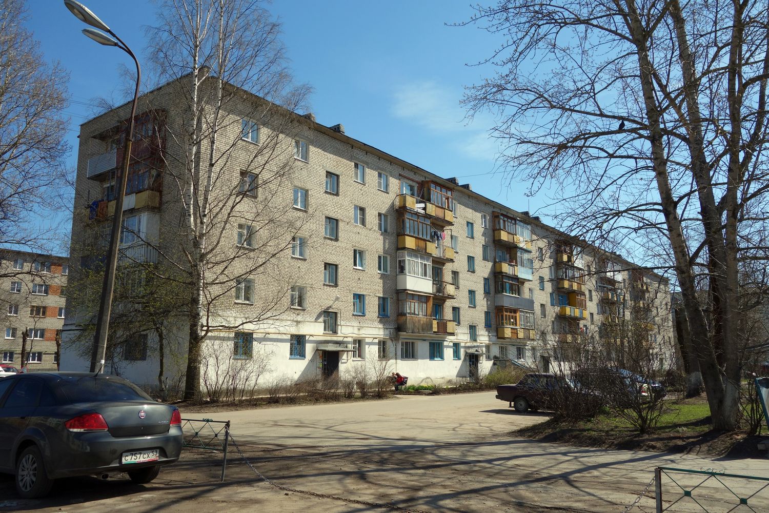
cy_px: 256
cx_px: 384
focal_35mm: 28
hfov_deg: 65.5
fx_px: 598
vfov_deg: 46.4
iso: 125
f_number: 5.6
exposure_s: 1/640
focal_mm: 10.4
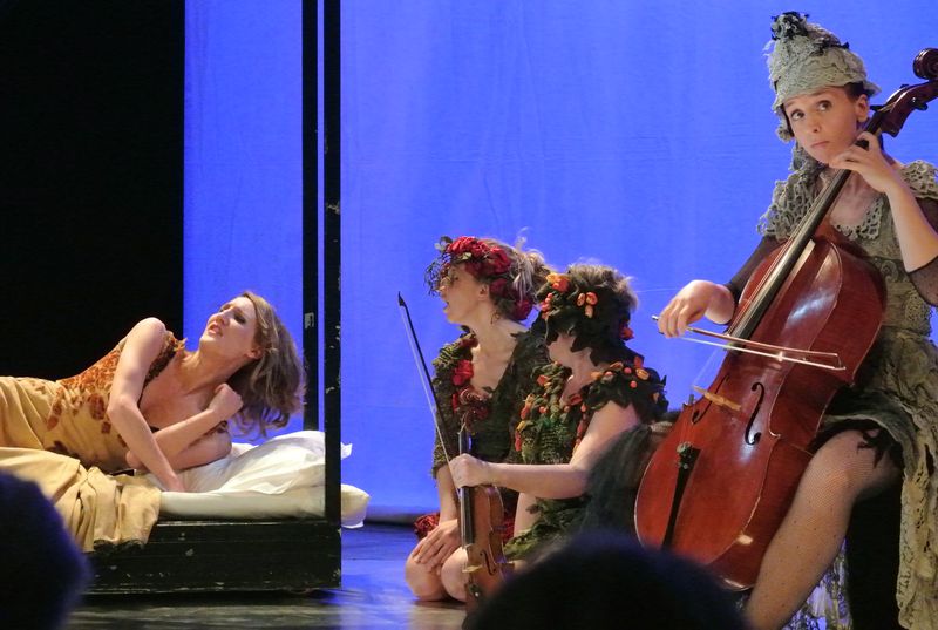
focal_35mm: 138
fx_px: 3603
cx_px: 469
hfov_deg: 14.8
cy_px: 315
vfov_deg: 10.0
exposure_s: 1/100
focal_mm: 51.2
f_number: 4.5
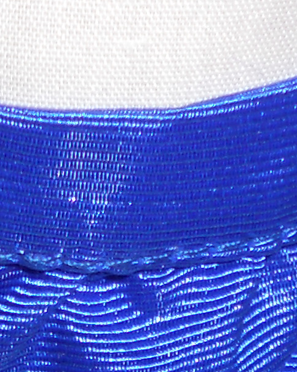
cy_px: 771
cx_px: -79
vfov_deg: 8.8
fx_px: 2275
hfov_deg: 7.4
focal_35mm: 207
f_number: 8.8
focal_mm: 5.8
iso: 80
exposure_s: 1/25
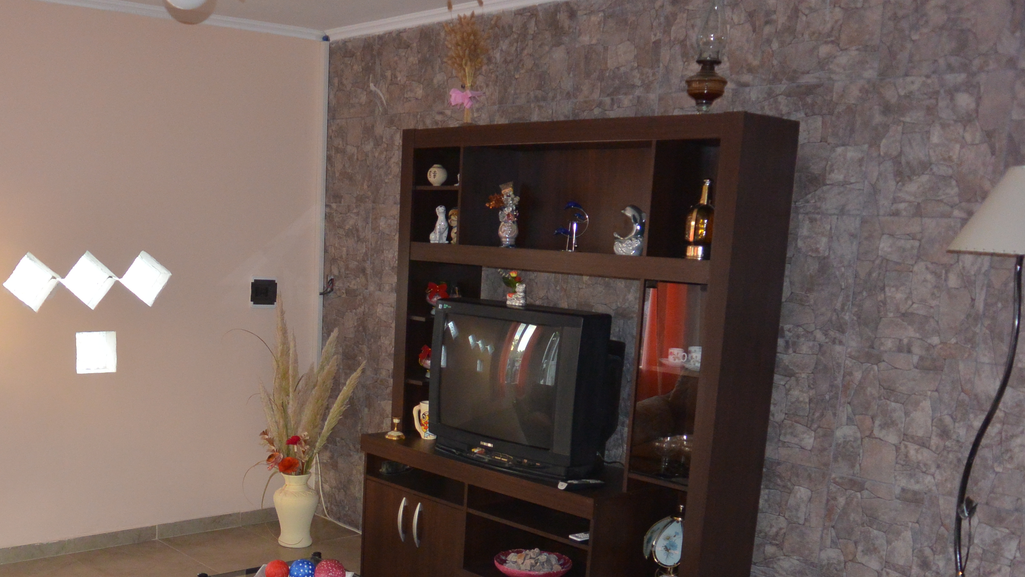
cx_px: 340
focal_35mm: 39
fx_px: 1060
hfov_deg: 50.7
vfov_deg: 29.7
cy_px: 465
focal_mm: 10
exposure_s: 1/60
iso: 450
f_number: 3.5
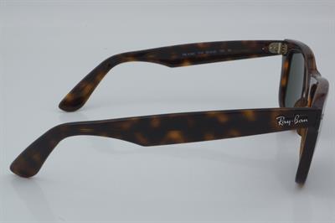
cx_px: 168
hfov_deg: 27.0
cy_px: 112
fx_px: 697
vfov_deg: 18.2
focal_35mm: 75
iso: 100
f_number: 32
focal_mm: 50
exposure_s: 1/4
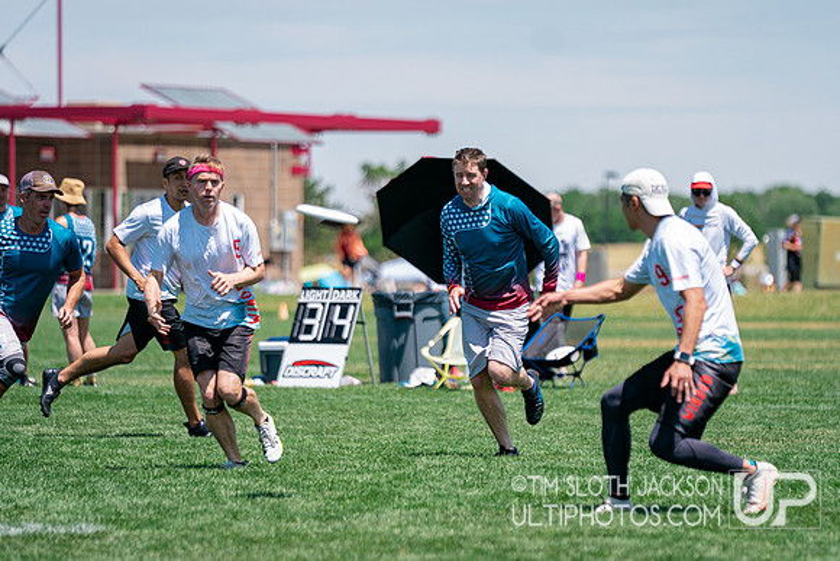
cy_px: 314
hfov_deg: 7.6
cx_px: 449
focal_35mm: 272
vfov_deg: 5.0
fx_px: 6356
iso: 320
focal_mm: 200
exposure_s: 1/4000
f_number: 2.8
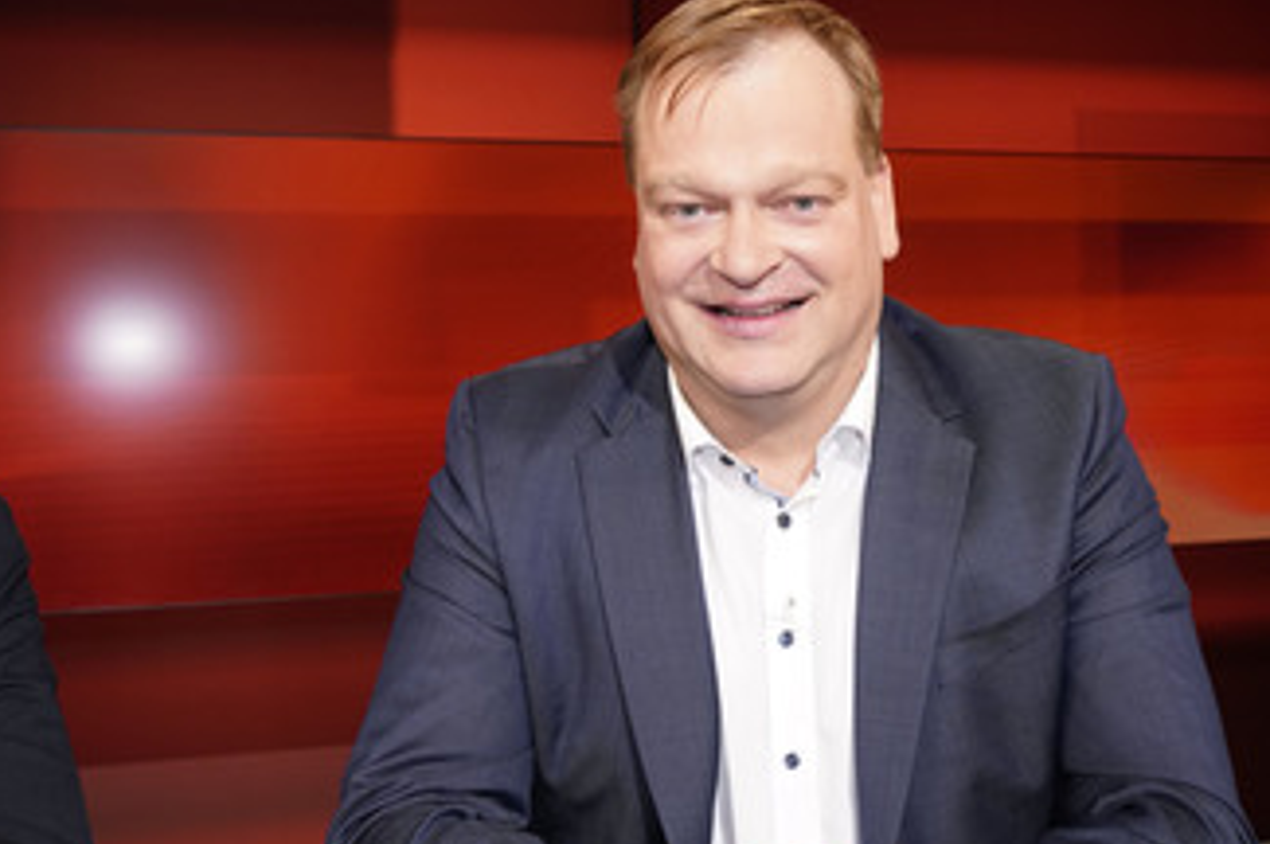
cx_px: 733
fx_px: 1515
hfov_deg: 45.3
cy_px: 520
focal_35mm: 43
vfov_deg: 31.0
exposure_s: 1/125
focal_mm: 31
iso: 2000
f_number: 5.6
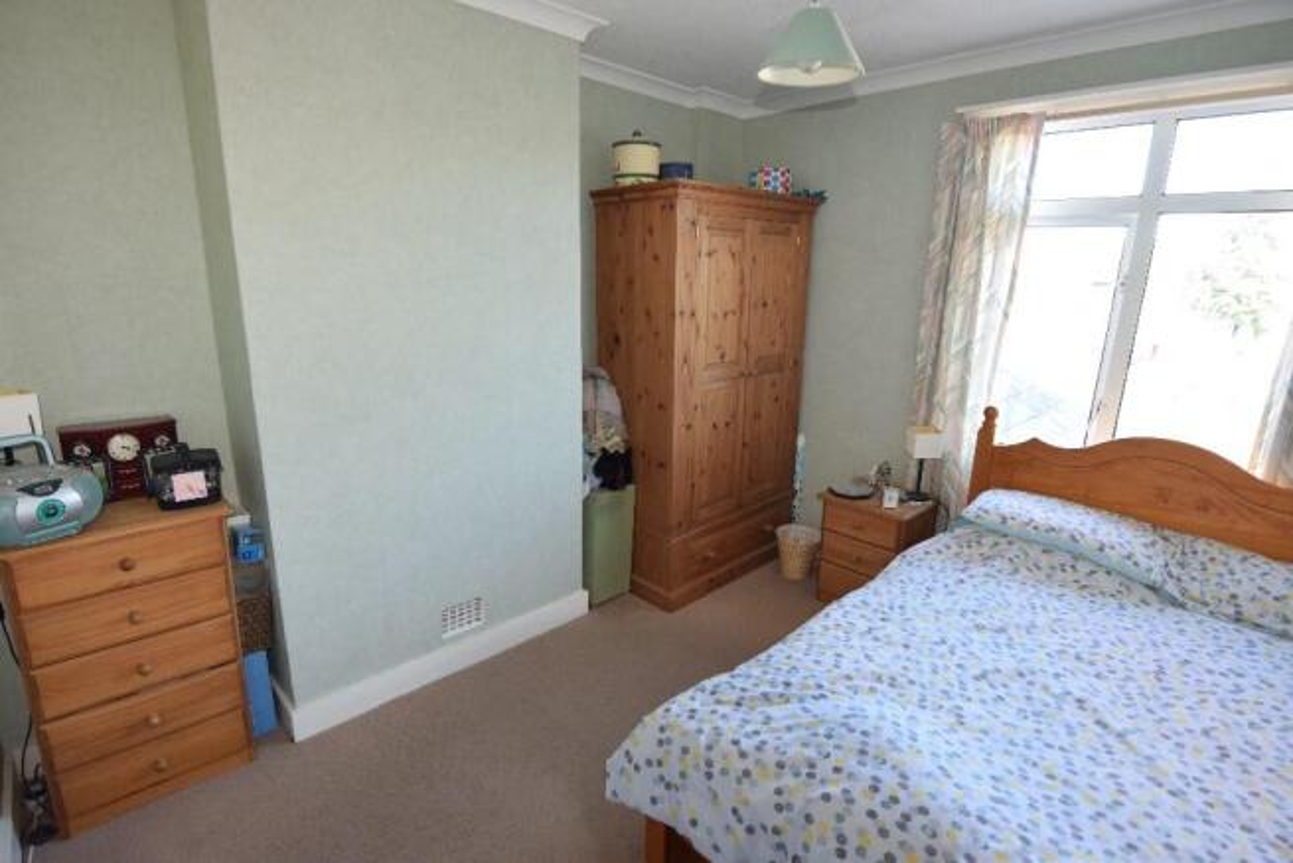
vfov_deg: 72.1
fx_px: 593
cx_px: 646
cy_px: 432
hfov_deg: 95.0
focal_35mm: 16
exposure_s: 1/100
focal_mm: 11
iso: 800
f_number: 5
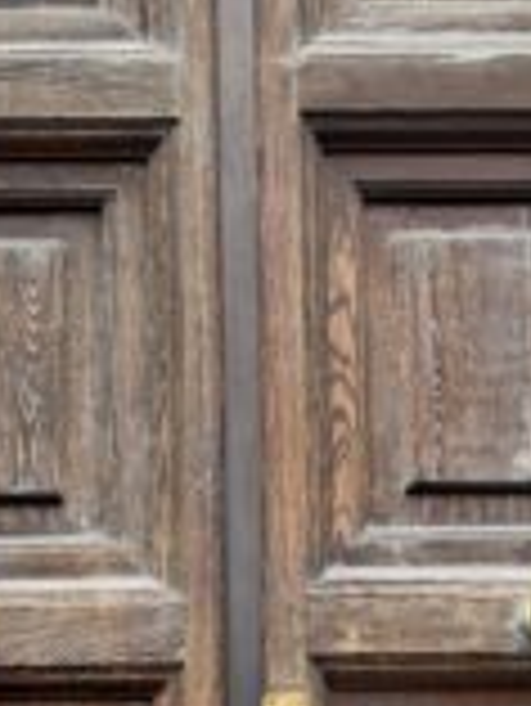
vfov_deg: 27.7
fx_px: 1246
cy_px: 854
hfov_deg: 22.2
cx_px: -108
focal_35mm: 61
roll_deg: +0.5
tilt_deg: +1.9
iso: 64
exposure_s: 1/121
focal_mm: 6.76
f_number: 1.78
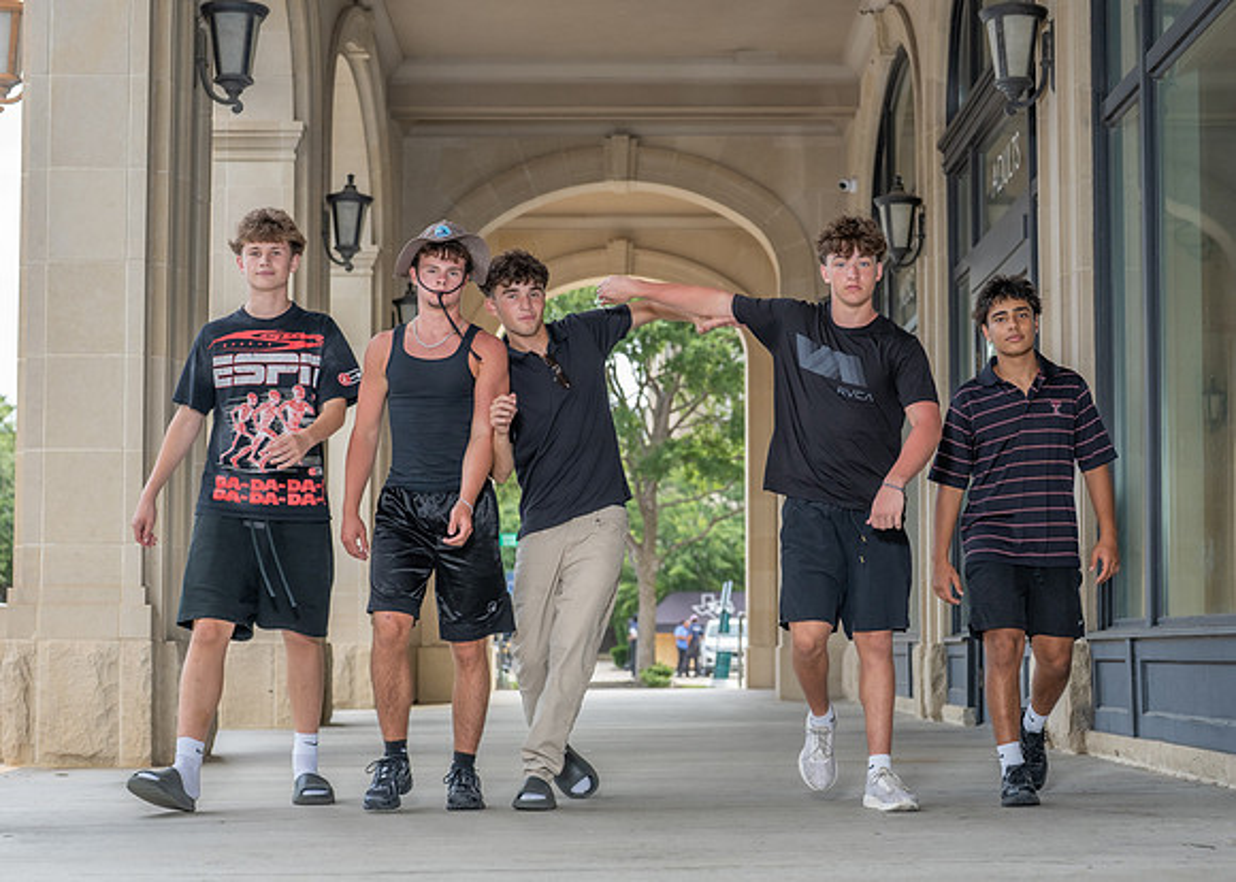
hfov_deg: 28.5
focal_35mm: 69
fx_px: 2436
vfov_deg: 20.5
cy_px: 488
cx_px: 636
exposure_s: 1/400
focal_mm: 50
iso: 250
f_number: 3.2
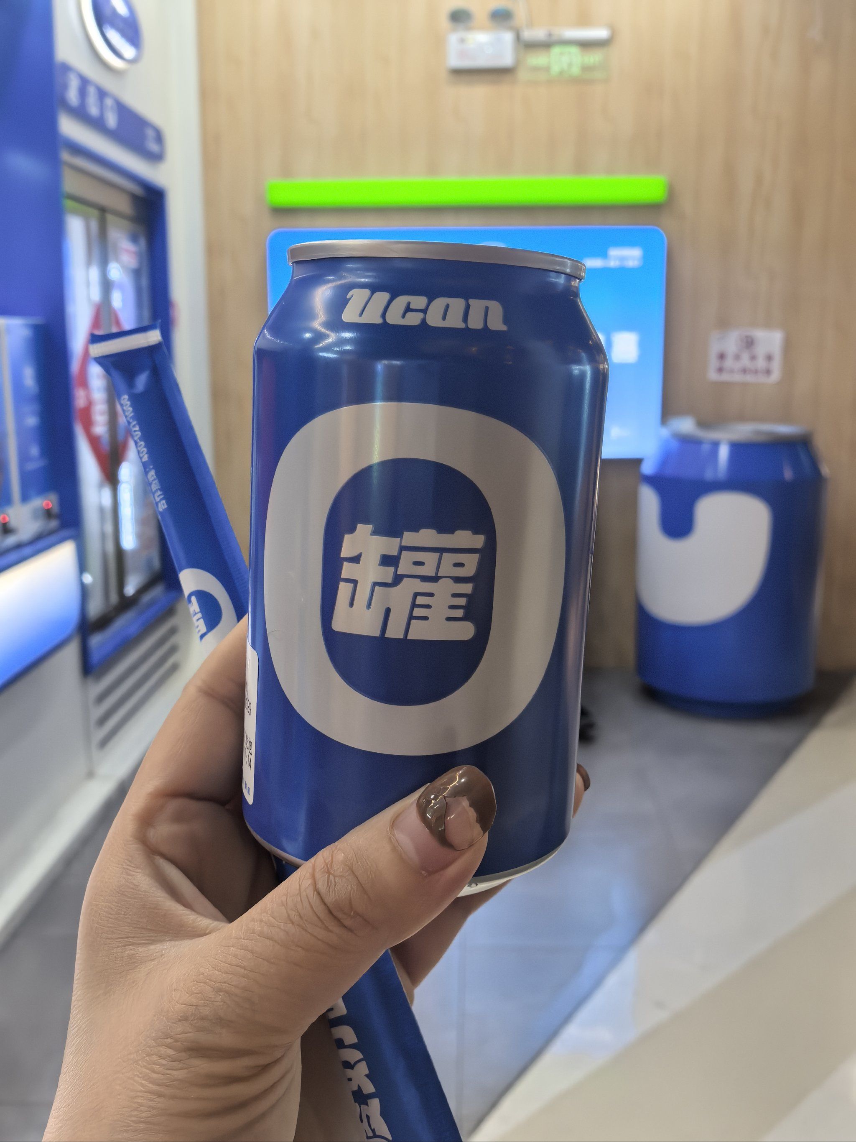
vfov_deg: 60.0
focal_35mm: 30
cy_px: 571
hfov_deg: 46.8
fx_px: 989
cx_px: 428
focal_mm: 6.98
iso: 500
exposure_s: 1/185
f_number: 4
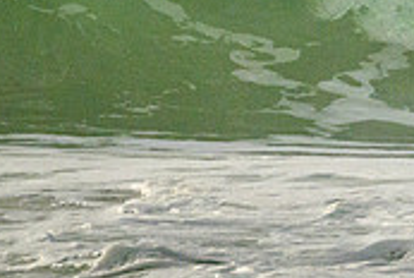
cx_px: 450
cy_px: -90
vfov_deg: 0.5
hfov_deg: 0.8
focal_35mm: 2680
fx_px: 30873
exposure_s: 1/8000
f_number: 11
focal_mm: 800
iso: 2800
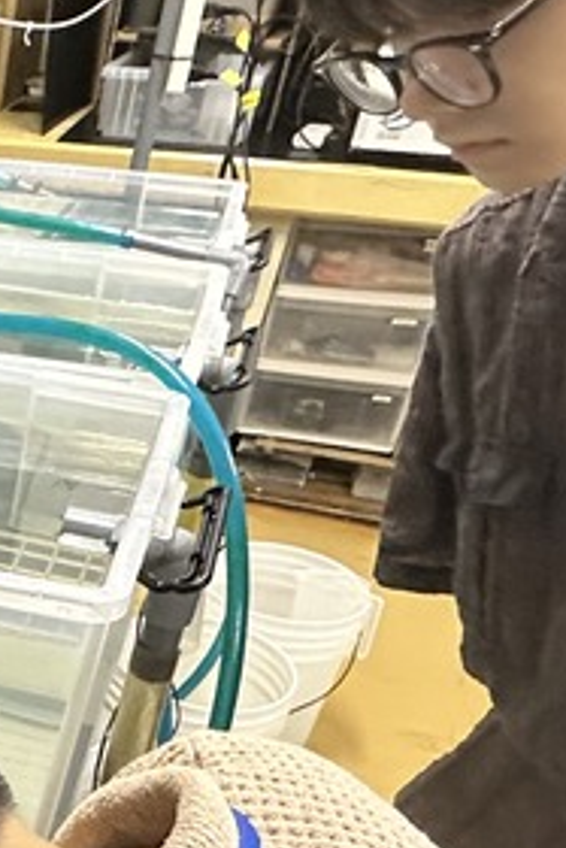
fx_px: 1225
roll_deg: +1.1
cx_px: -372
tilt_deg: -35.6
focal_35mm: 52
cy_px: 709
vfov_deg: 36.5
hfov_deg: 20.5
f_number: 2.2
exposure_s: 1/60
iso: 500
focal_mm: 2.22
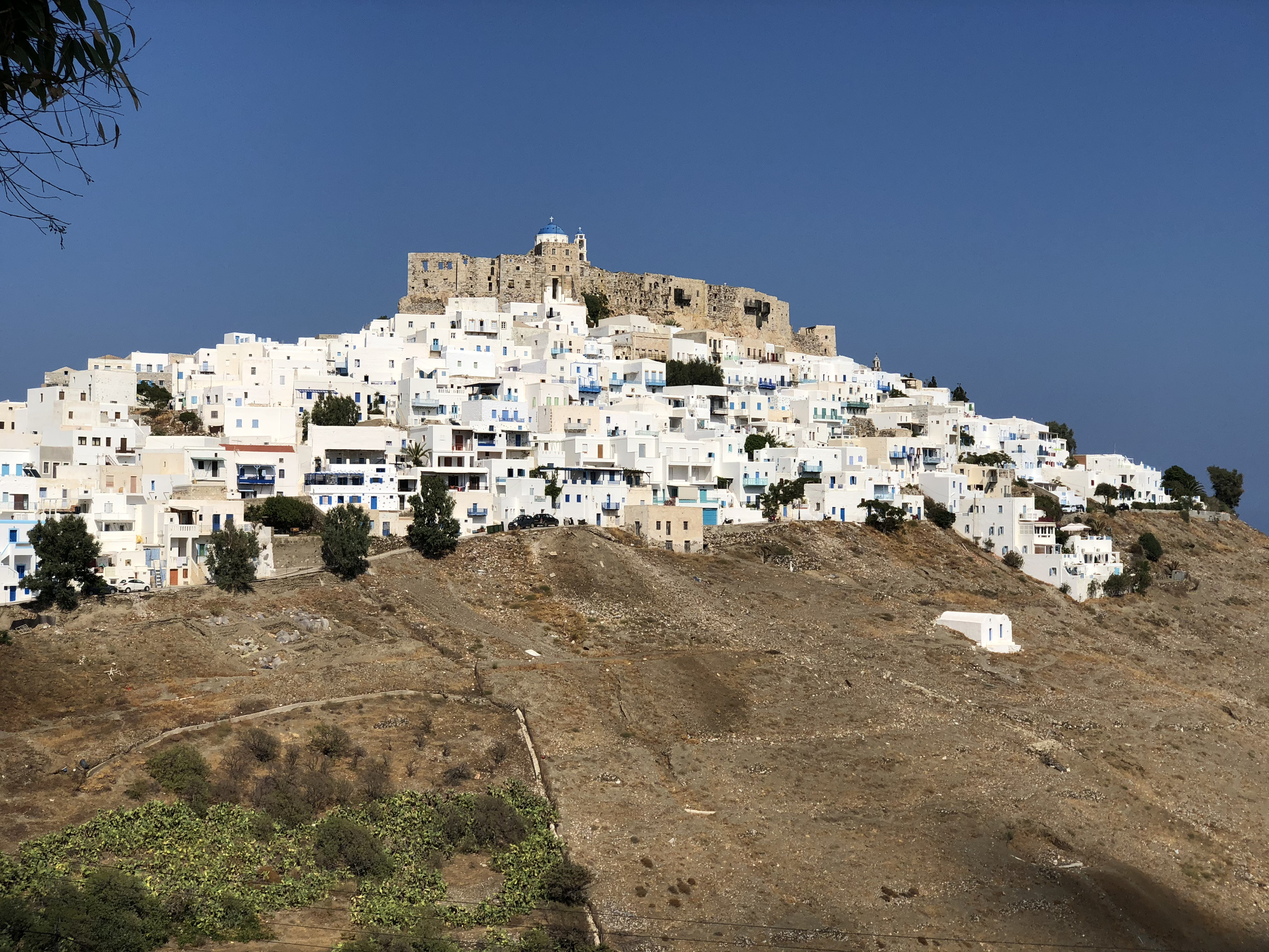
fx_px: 1906
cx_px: 634
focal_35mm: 52
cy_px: 476
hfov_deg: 36.8
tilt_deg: +3.0
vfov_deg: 28.0
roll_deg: +0.8
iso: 16
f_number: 2.4
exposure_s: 1/2525
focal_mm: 6
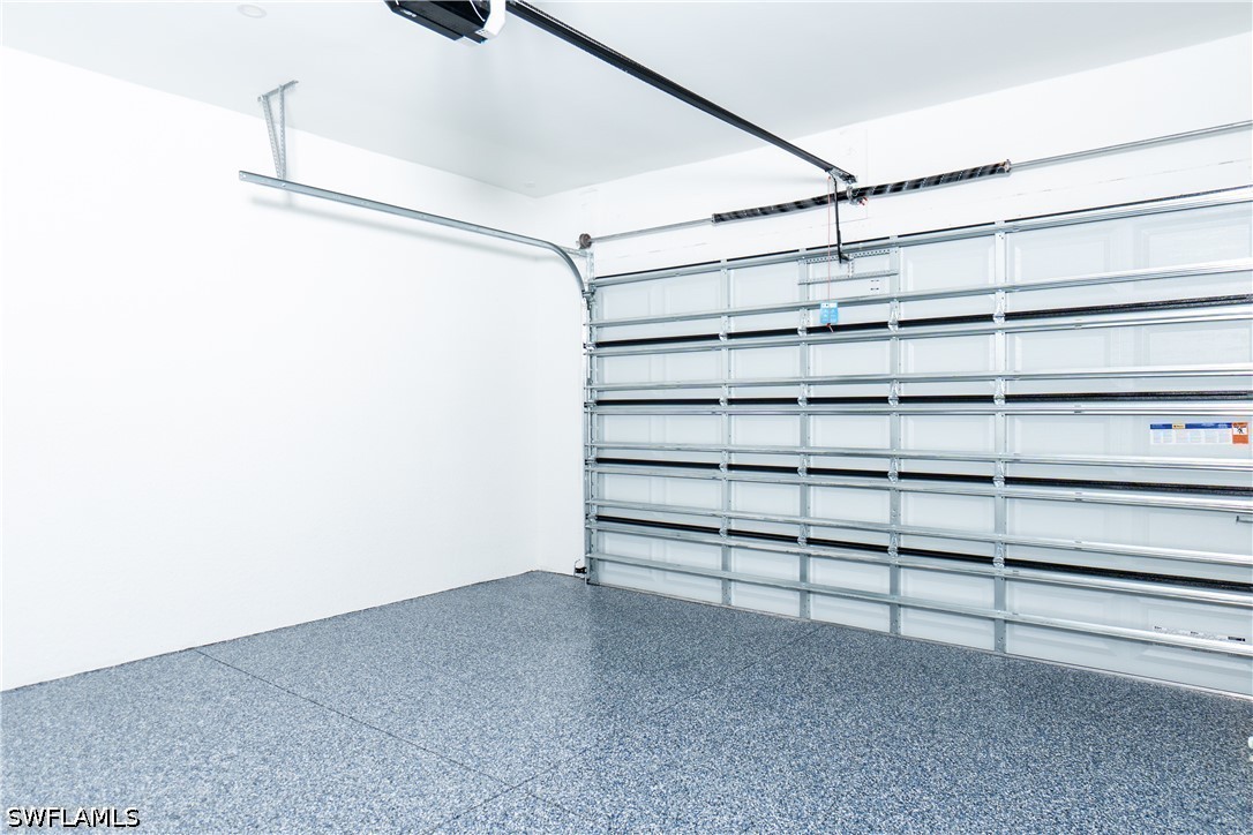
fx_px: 766
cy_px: 418
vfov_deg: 57.2
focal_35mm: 22
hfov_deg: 78.6
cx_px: 626
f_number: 4
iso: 100
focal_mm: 15
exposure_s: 1/250
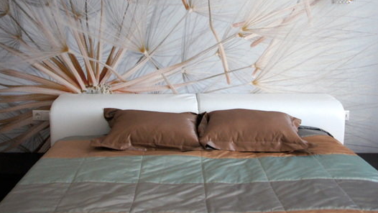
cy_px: 72
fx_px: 371
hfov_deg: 54.0
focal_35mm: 37
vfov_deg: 31.8
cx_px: 185
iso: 1000
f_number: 3.5
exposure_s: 1/40
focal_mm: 20
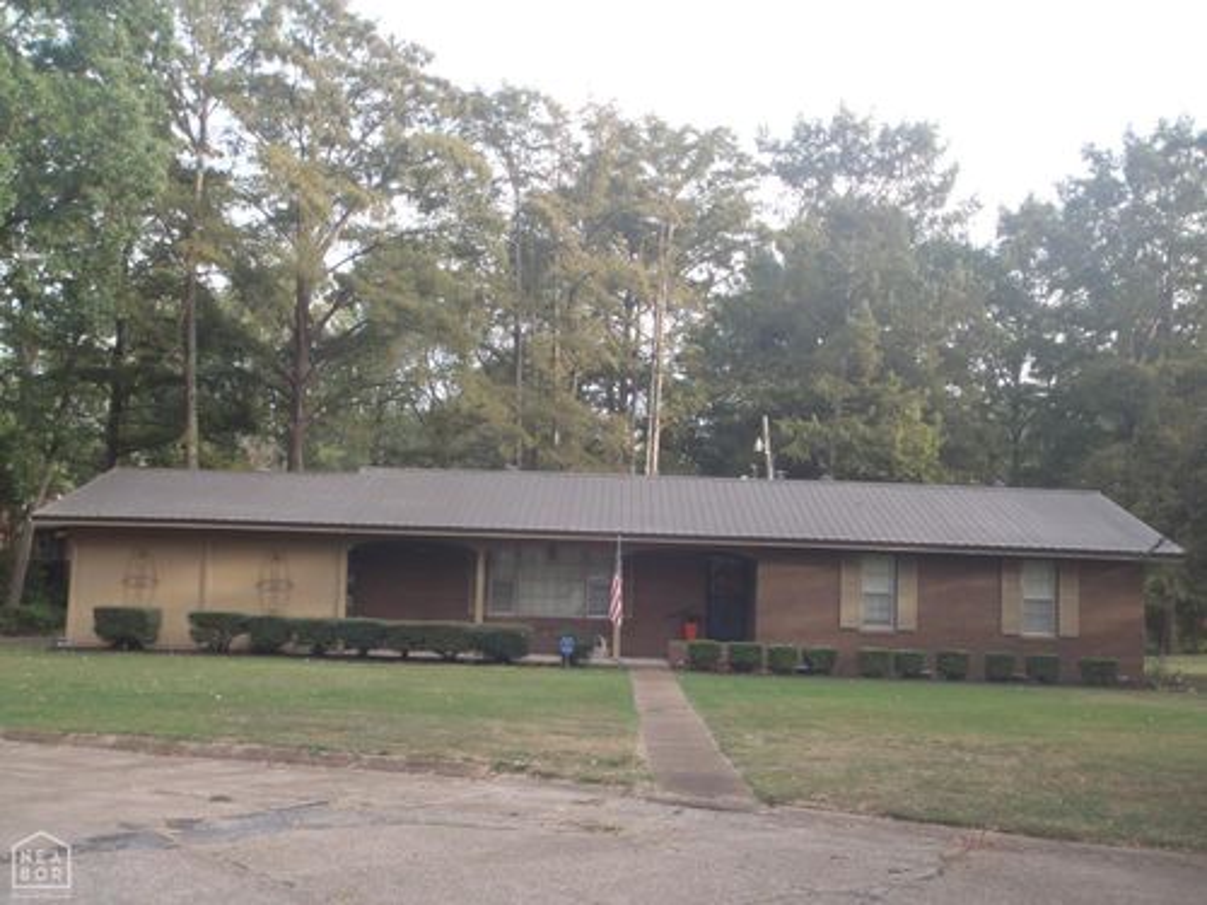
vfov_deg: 39.7
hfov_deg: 51.4
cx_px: 604
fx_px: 1255
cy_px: 452
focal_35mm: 36
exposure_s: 1/50
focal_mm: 6.53
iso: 100
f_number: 4.1
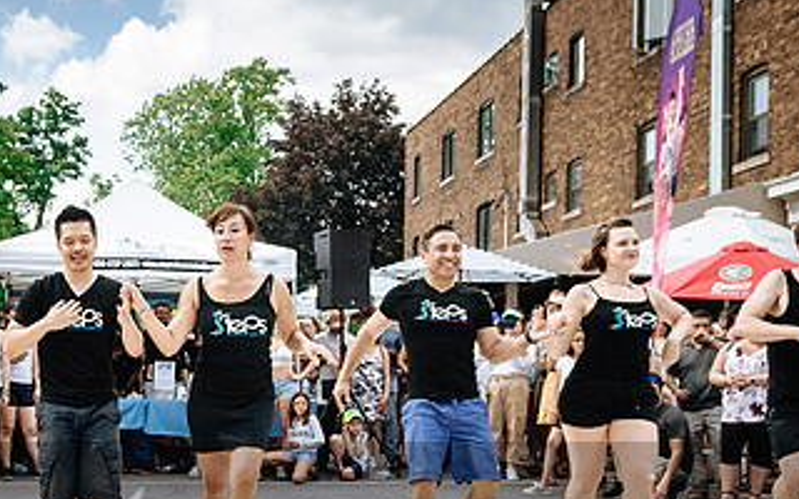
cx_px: 216
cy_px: 373
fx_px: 1111
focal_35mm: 51
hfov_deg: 38.7
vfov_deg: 25.1
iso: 100
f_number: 4
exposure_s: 1/1250
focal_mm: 17
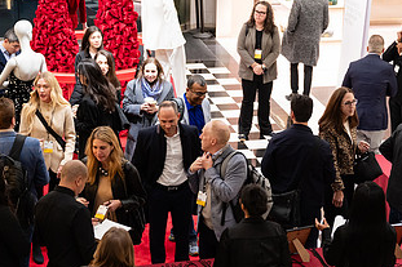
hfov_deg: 24.5
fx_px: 926
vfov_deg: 16.4
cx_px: 217
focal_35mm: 83
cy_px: 172
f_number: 3.2
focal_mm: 44
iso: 2000
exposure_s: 1/160
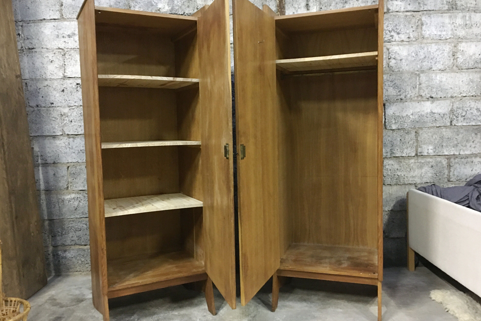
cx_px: 242
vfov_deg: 42.3
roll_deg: +1.3
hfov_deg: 60.3
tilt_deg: -5.3
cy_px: 165
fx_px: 414
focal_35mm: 31
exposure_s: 1/17
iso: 400
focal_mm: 4.15
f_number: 2.2
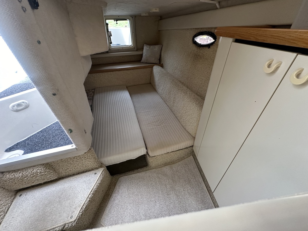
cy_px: 116
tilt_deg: -37.5
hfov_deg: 102.1
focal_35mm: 14
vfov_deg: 85.7
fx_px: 125
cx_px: 154
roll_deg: -0.8
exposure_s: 1/94
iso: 320
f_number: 2.2
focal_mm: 2.22
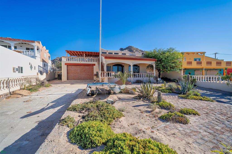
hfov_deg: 104.3
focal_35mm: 14
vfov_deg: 81.2
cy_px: 77
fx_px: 90
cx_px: 116
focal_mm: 14
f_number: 5.6
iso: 100
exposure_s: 1/500
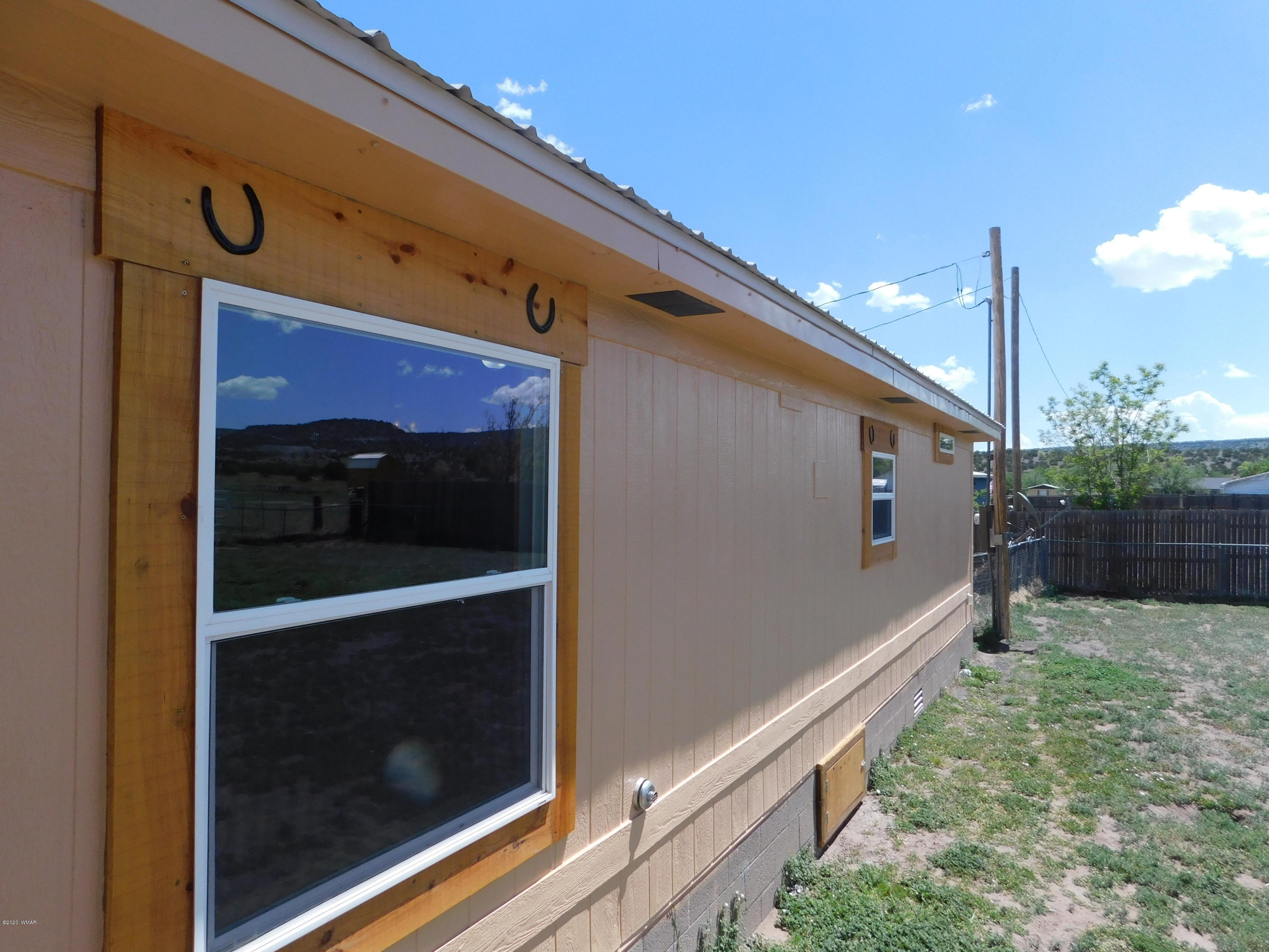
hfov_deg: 73.9
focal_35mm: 23
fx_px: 843
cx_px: 634
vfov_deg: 58.9
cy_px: 476
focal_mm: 4
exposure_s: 1/1250
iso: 125
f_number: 3
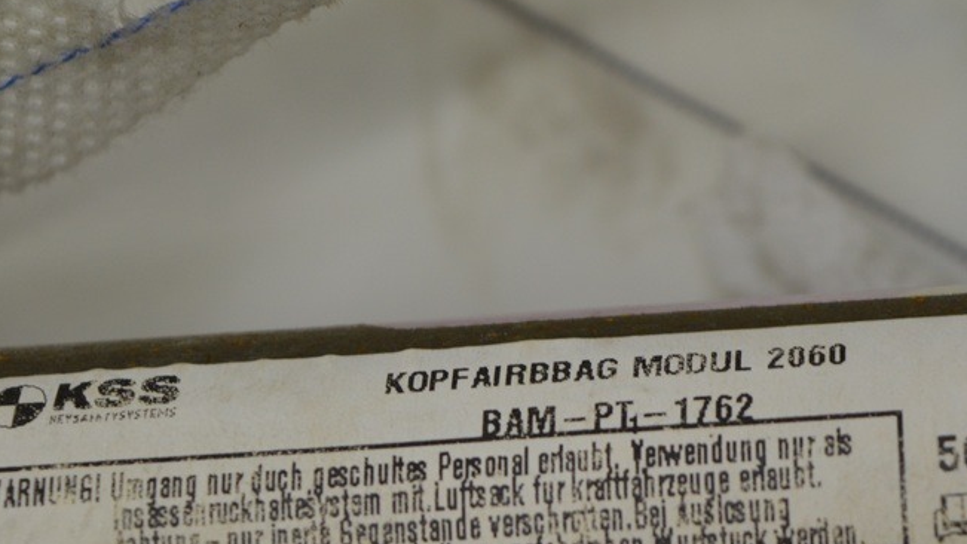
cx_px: 563
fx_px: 3482
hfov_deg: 15.8
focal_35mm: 136
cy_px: 392
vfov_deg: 8.9
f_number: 6.3
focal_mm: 55
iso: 400
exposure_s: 1/60
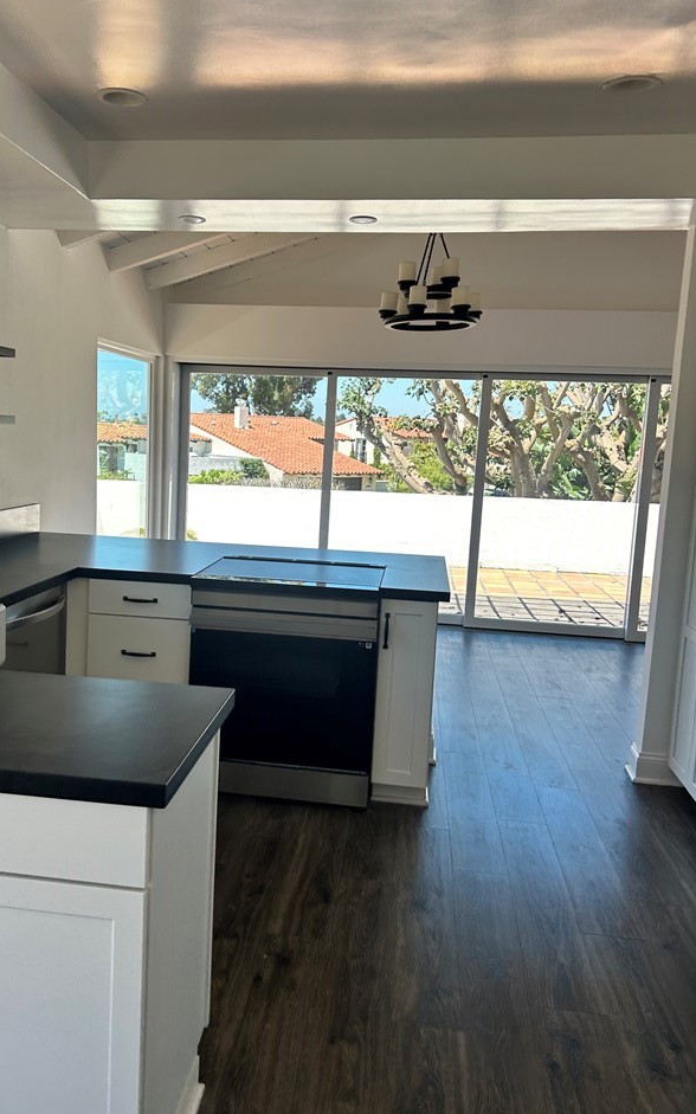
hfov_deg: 41.5
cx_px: 263
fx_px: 911
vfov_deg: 62.9
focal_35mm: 30
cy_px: 559
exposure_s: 1/513
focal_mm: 5.7
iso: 50
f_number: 1.5
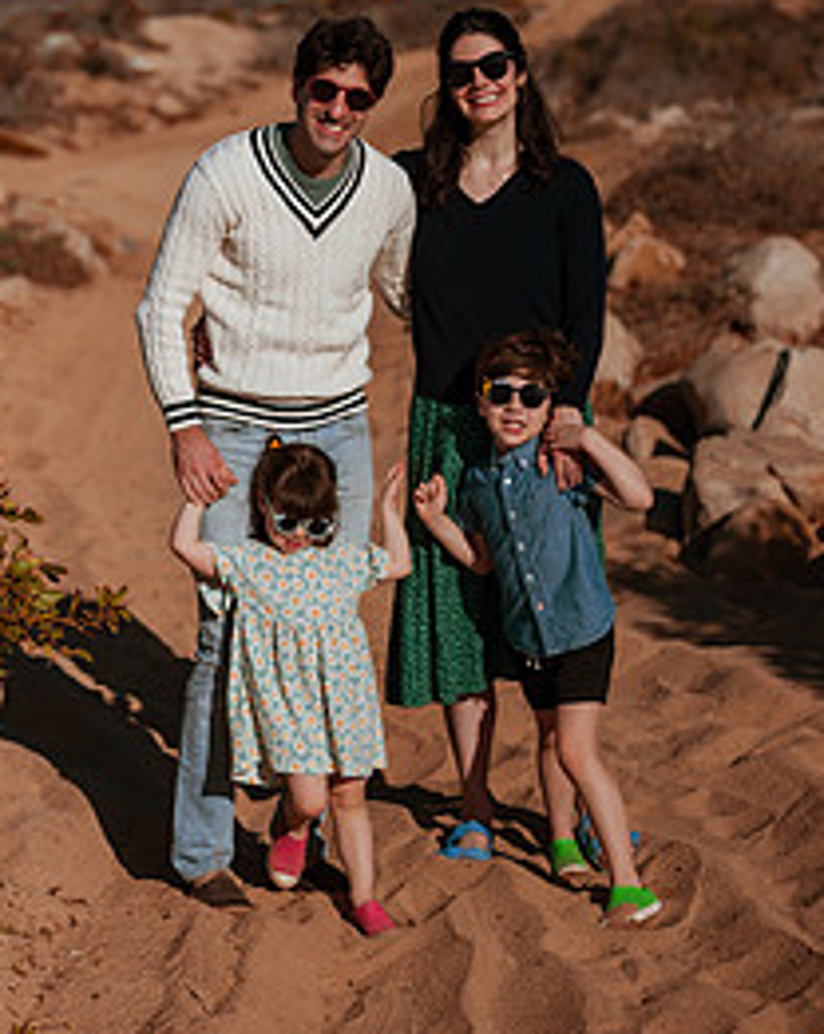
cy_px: 234
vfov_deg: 20.2
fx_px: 2872
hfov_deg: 16.3
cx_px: 376
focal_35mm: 94
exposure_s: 1/8000
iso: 50
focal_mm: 58
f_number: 2.5
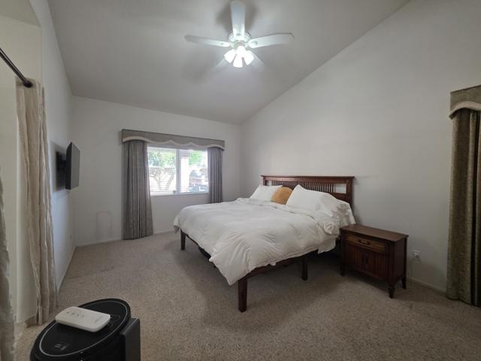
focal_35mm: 13
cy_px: 180
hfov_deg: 106.2
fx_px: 181
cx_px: 240
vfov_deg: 89.9
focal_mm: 2.2
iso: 200
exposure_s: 1/120
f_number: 1.9
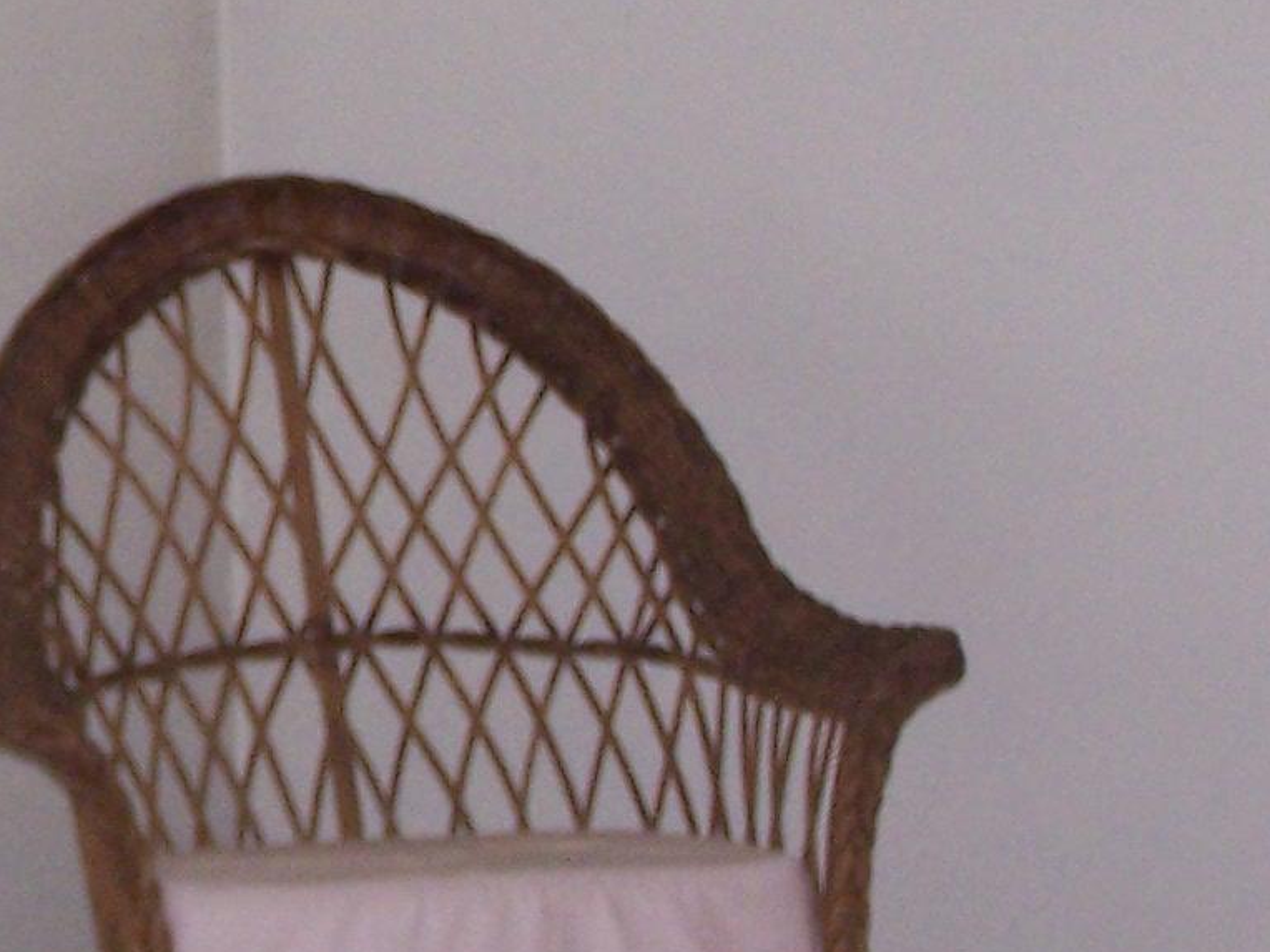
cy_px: 292
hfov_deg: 9.8
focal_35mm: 199
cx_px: -361
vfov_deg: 7.5
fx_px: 7301
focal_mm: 9.8
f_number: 3.1
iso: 140
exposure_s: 1/60
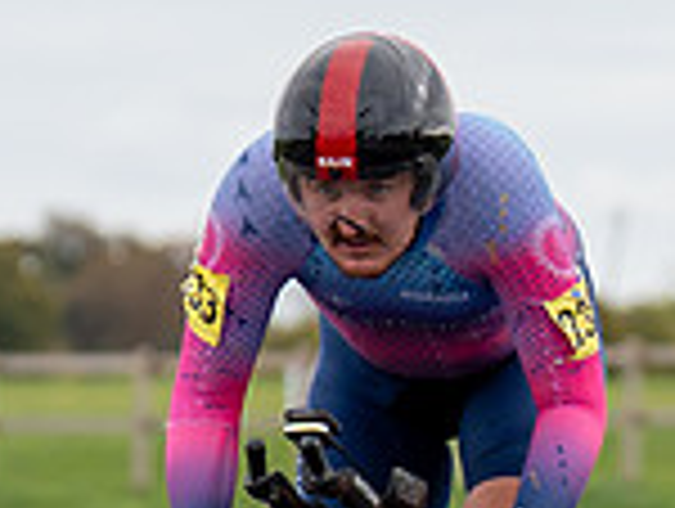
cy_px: 748
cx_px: 323
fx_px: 17011
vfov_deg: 1.7
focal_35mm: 871
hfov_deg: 2.3
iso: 125
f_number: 3.5
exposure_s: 1/1000
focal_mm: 121
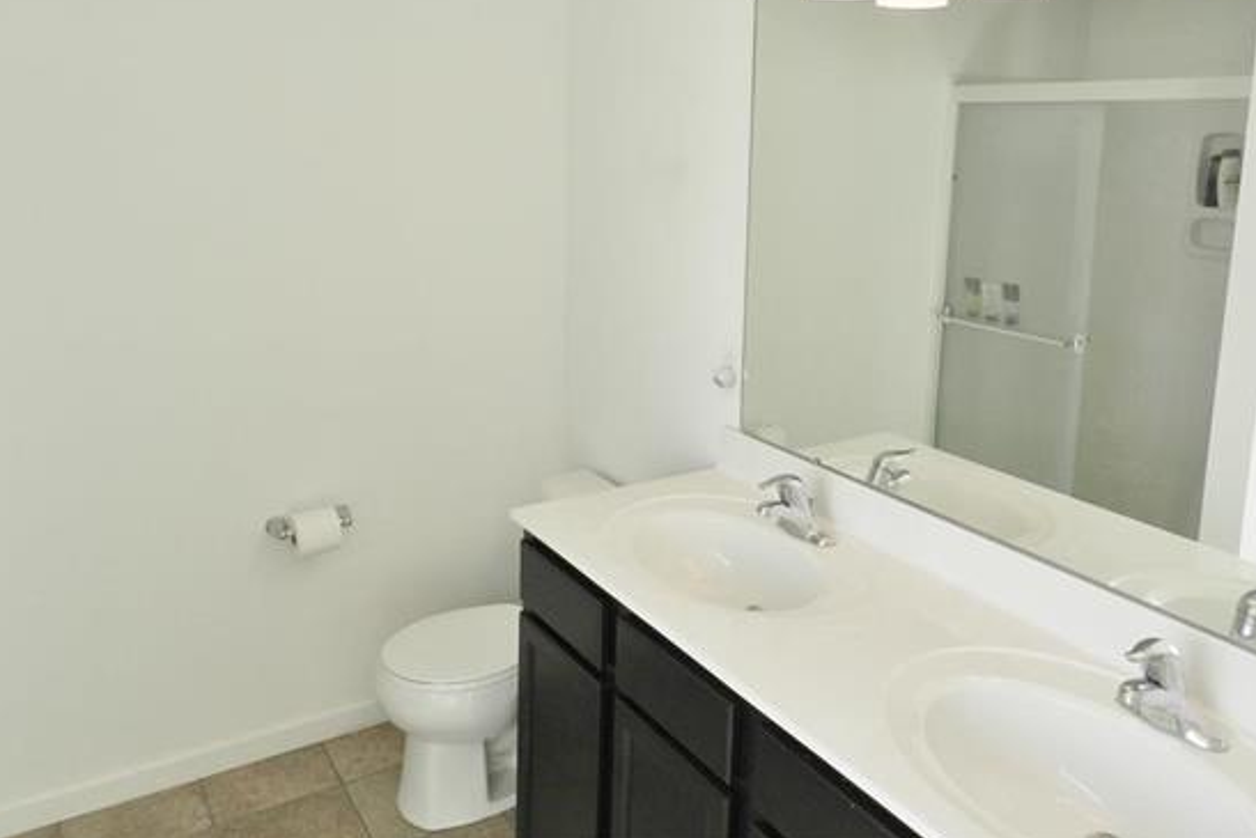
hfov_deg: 65.3
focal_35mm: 28
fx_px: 977
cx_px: 689
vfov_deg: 45.9
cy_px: 296
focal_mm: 4
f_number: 3.4
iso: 160
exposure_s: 1/320
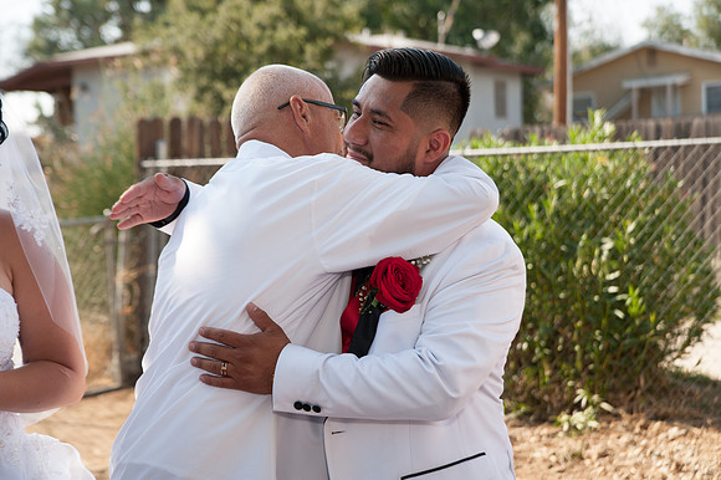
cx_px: 360
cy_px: 240
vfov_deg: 18.2
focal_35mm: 75
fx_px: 1501
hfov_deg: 27.0
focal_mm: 75
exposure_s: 1/400
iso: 200
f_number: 5
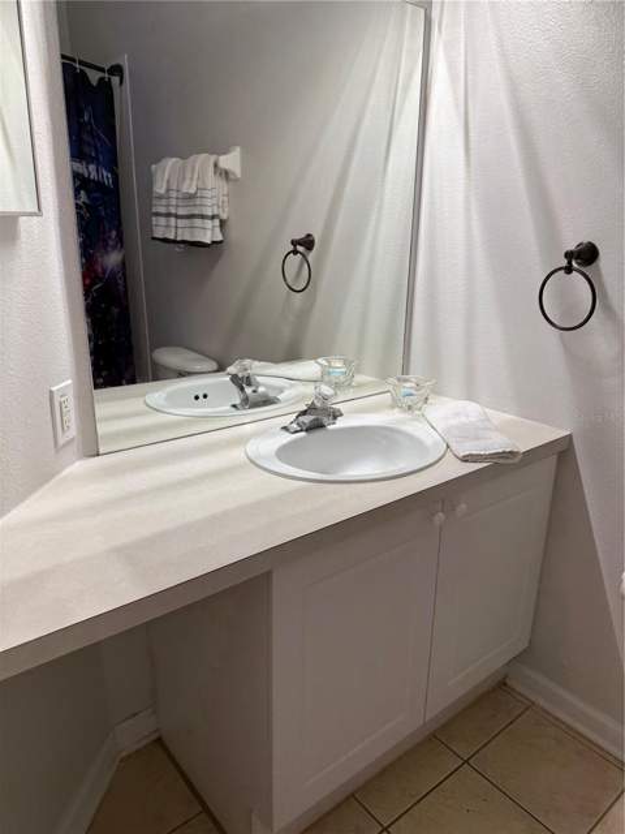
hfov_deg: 56.8
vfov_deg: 71.6
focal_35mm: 24
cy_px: 417
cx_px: 312
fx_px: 578
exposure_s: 1/120
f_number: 1.78
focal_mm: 6.76
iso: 100
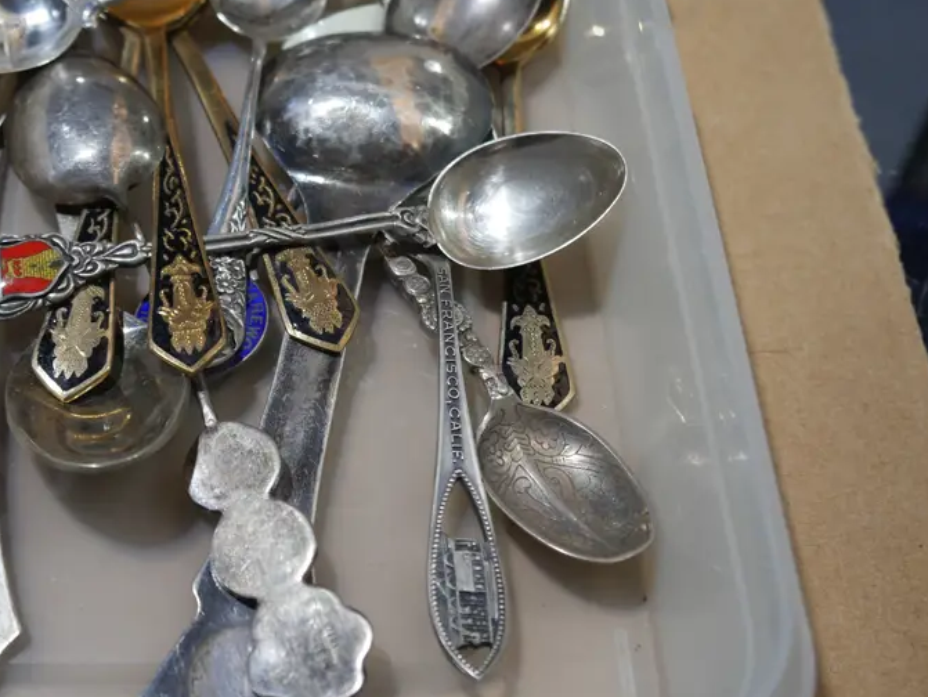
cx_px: 318
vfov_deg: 24.0
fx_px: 1636
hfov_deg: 31.4
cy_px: 262
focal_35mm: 61
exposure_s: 1/80
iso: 200
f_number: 4.4
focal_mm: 20
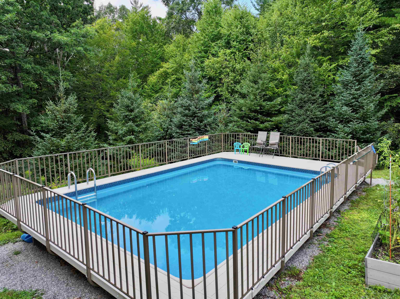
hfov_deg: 71.6
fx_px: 277
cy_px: 150
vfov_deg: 56.8
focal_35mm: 24
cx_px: 200
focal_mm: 12.29
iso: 100
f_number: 2.8
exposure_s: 1/240
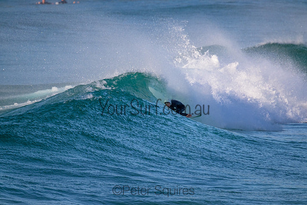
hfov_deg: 2.6
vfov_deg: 1.7
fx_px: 6823
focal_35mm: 800
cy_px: 102
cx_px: 154
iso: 1600
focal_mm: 800
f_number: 11
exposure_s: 1/2000
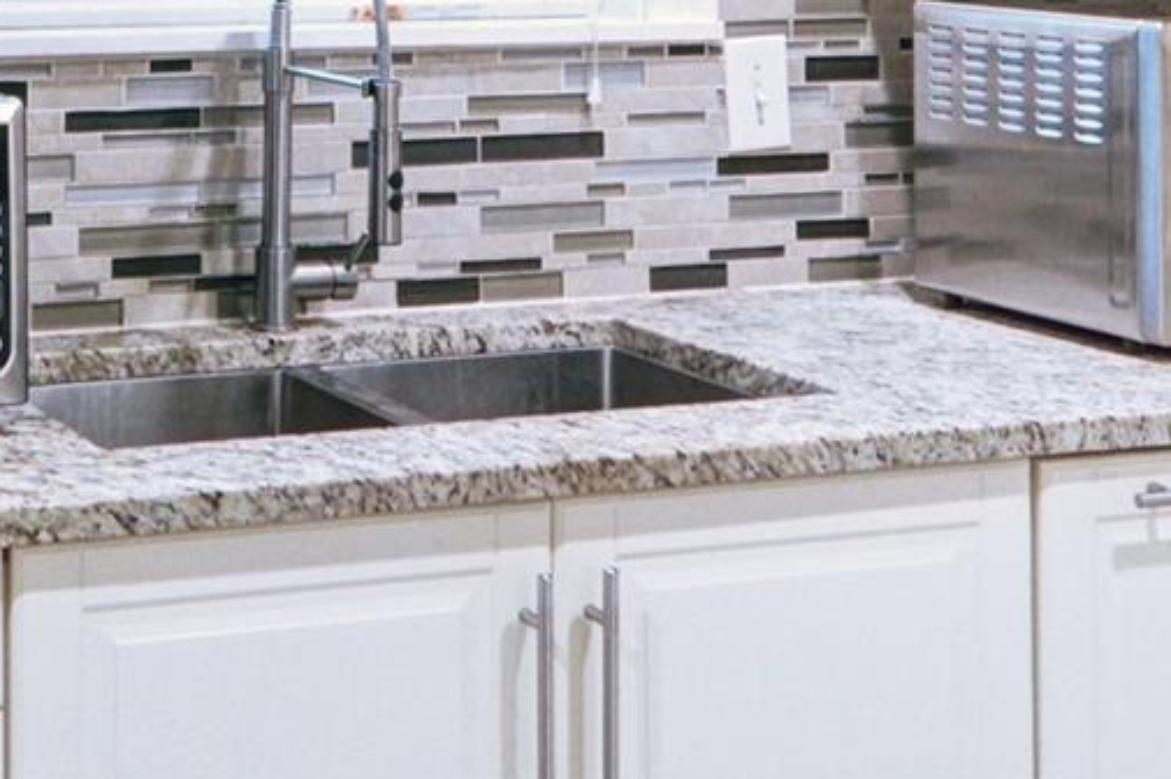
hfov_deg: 25.2
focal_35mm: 79
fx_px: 2569
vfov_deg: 16.9
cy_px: 32
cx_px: 227
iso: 400
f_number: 8
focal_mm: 13
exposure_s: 1/5
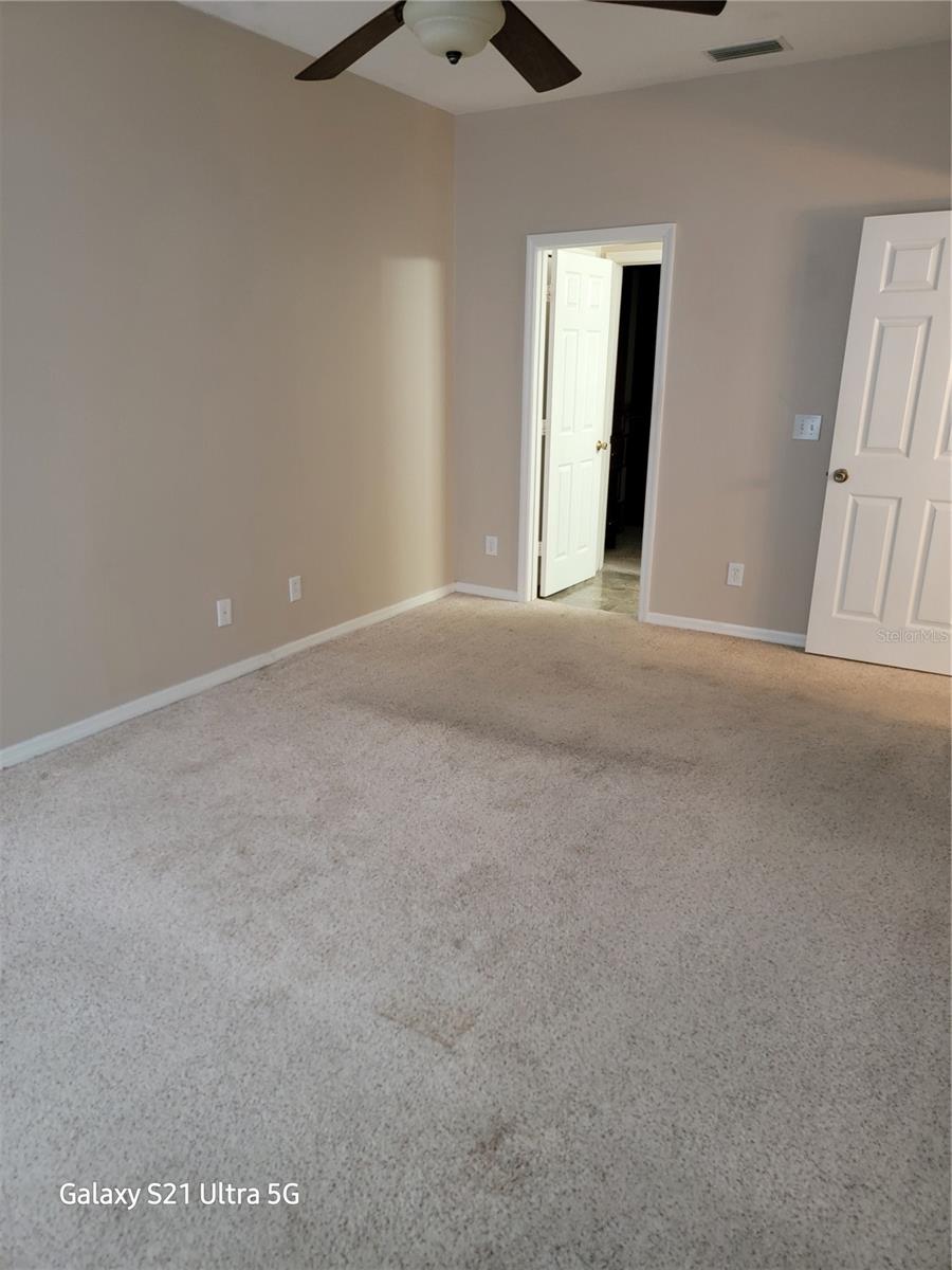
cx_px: 476
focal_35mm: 24
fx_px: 880
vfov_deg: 71.6
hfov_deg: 56.8
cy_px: 635
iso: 500
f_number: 1.8
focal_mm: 6.7
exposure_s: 1/40
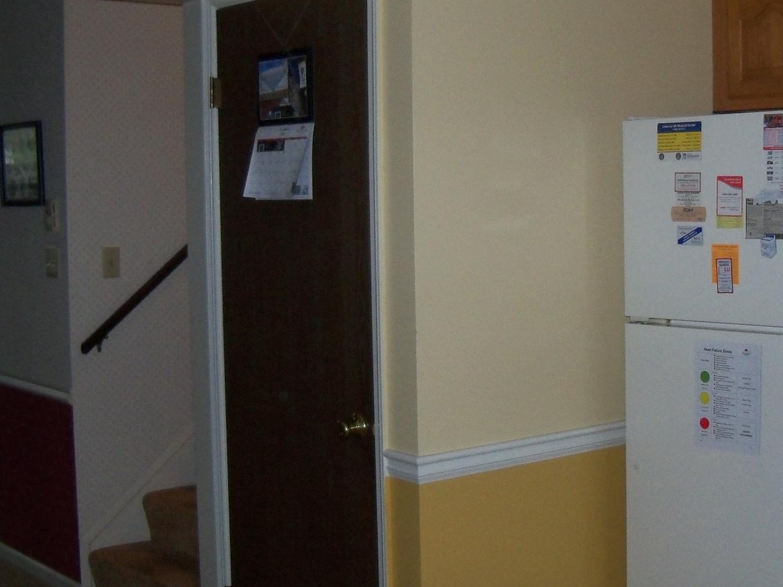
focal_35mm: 59
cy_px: 250
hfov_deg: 32.2
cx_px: 575
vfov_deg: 24.8
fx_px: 1334
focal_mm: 6.2
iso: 200
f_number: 3.5
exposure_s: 1/30
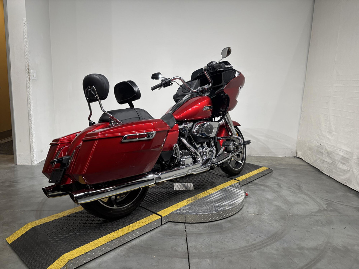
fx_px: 270
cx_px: 180
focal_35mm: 26
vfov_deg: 53.1
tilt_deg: -10.5
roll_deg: -1.5
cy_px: 134
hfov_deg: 67.3
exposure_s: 1/120
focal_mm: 5.96
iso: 125
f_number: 1.6
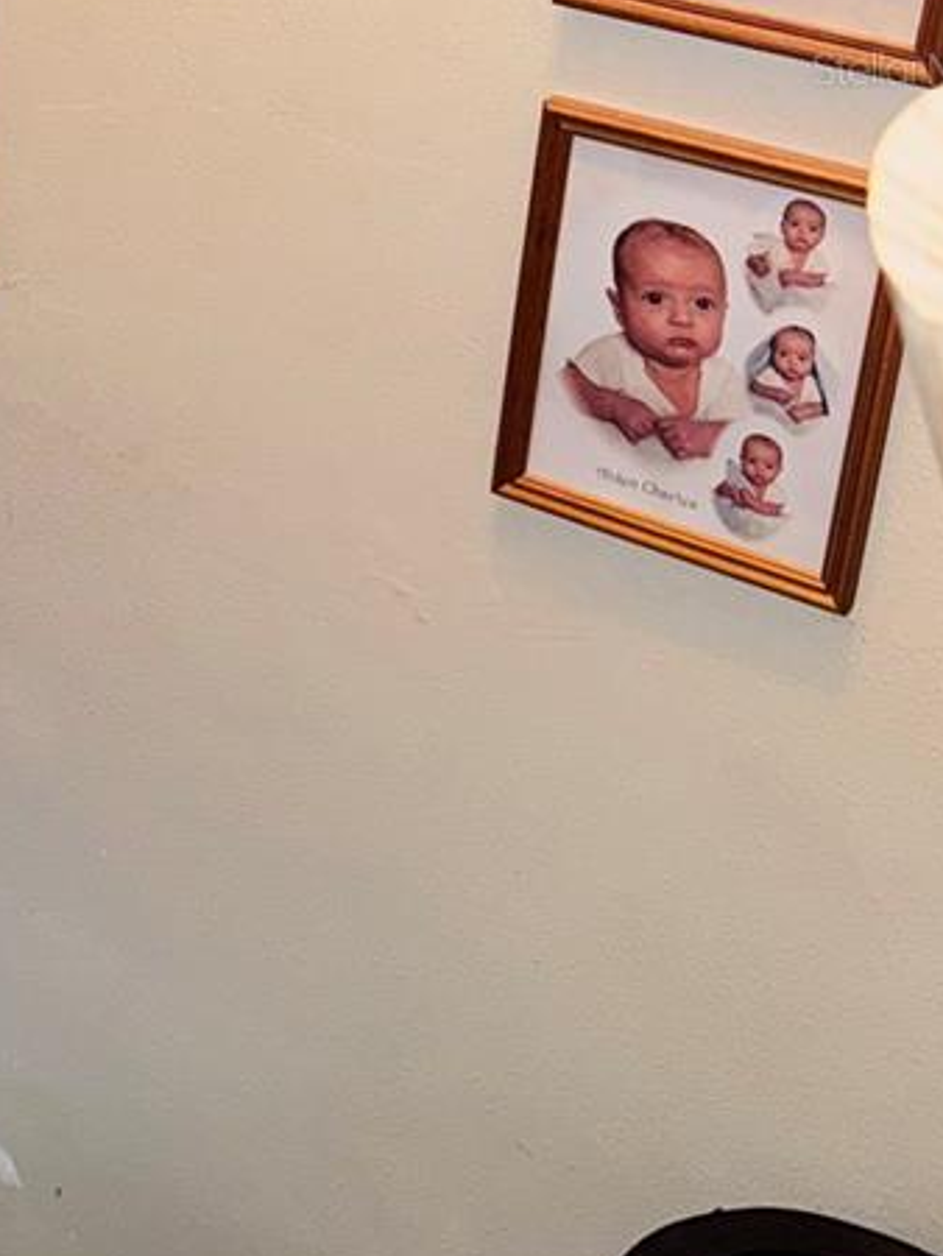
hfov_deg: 21.1
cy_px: 67
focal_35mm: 64
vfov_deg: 28.8
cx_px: -246
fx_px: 2322
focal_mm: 6.76
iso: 80
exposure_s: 1/19
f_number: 1.78
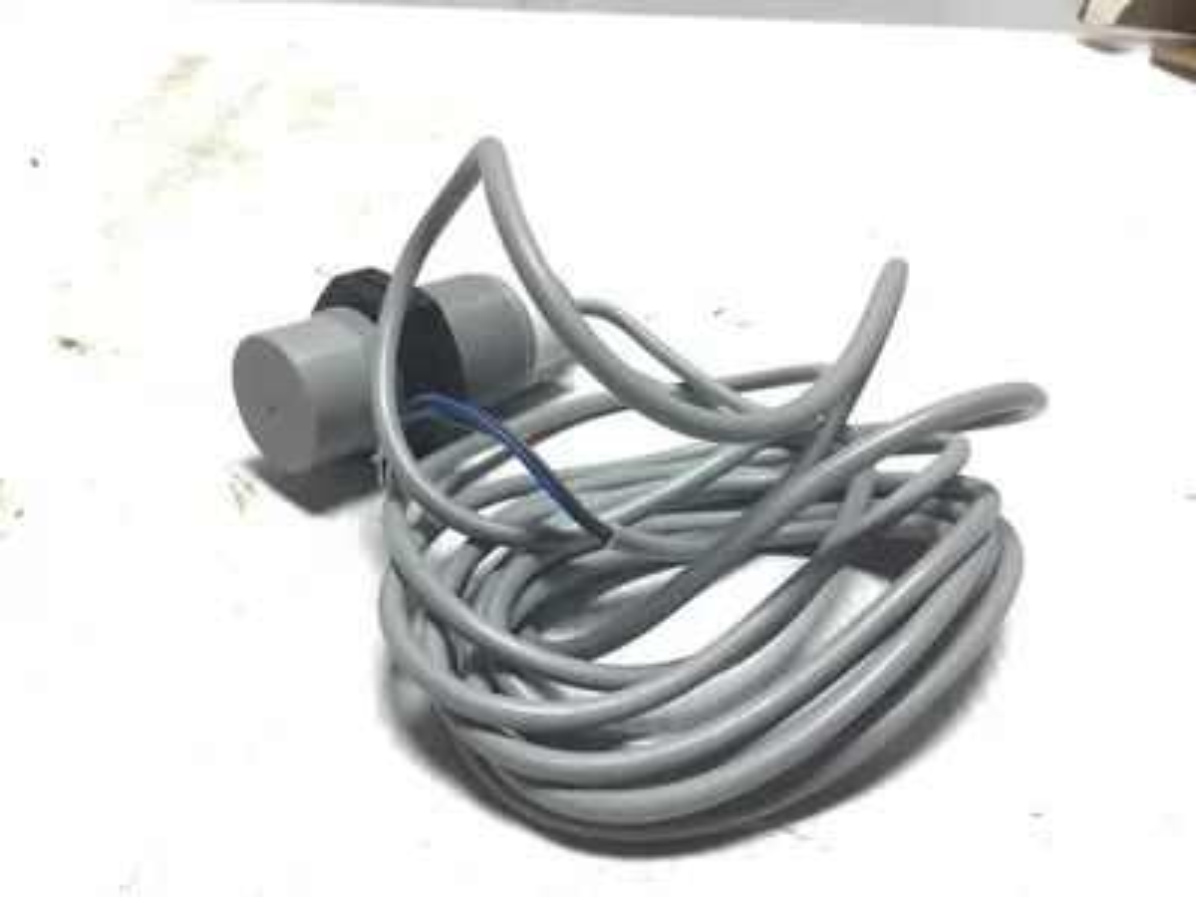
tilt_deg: -34.8
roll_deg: -4.0
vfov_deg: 45.4
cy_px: 448
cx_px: 598
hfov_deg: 58.4
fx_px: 1071
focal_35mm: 31
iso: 40
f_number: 2.4
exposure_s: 1/120
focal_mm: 3.3
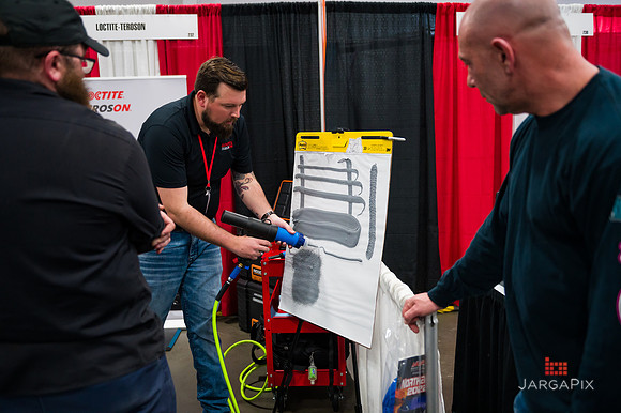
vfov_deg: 41.1
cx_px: 310
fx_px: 552
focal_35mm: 32
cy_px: 206
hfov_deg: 58.7
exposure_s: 1/320
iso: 3200
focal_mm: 32
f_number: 3.2
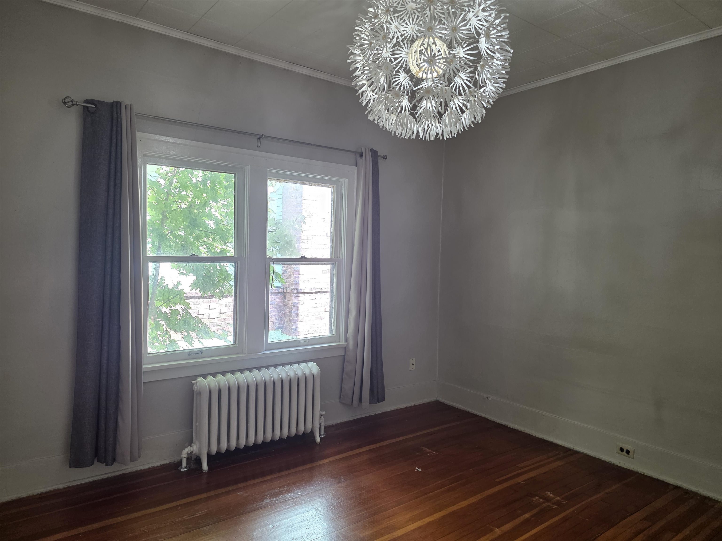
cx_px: 361
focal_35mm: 23
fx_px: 480
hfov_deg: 73.9
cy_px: 270
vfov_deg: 58.9
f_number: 1.7
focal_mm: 6.3
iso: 160
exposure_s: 1/120
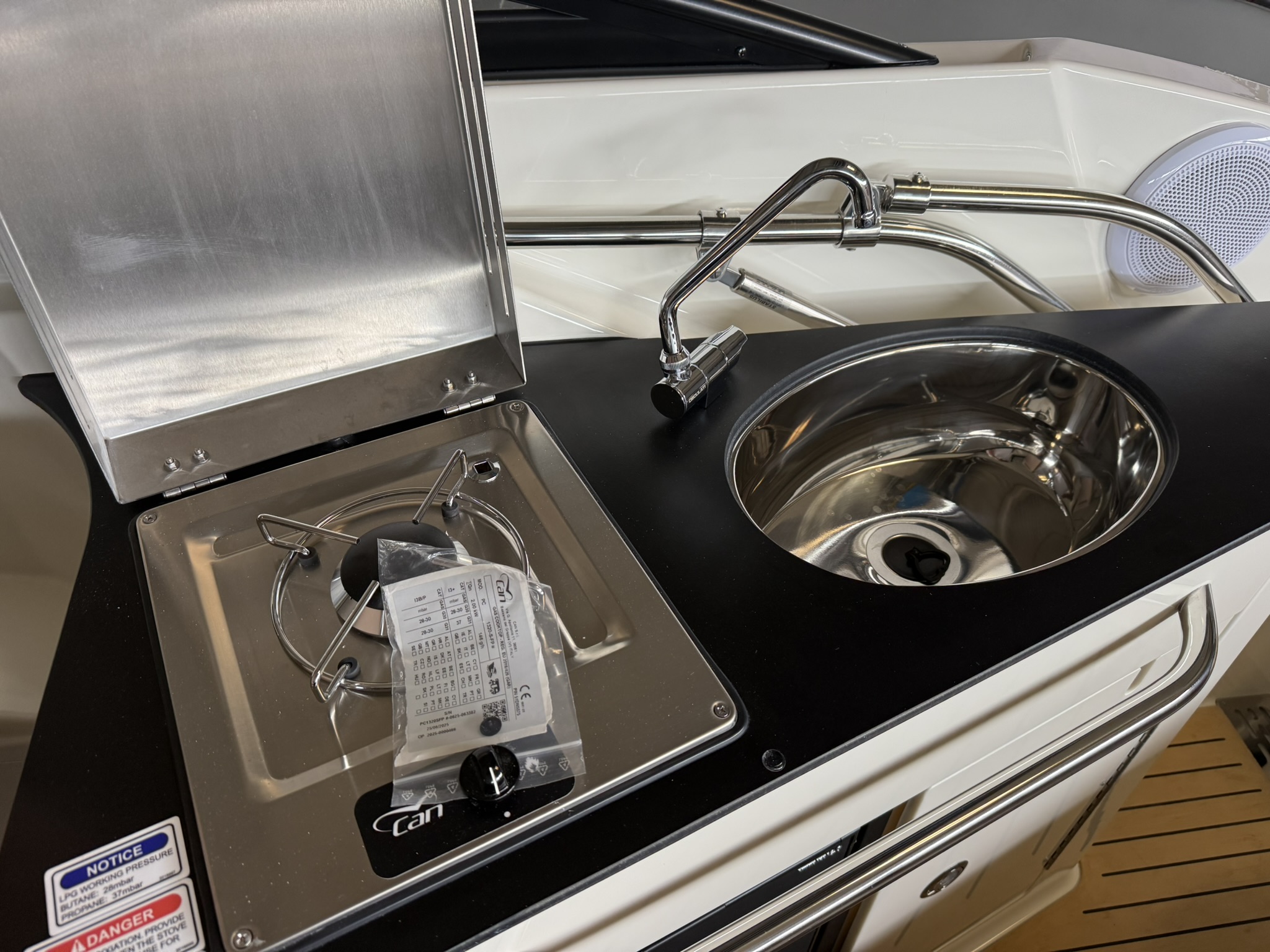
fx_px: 881
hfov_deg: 71.6
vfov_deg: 56.8
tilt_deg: -44.9
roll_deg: -1.3
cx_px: 635
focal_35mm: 24
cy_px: 476
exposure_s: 1/121
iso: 160
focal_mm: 6.76
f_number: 1.78
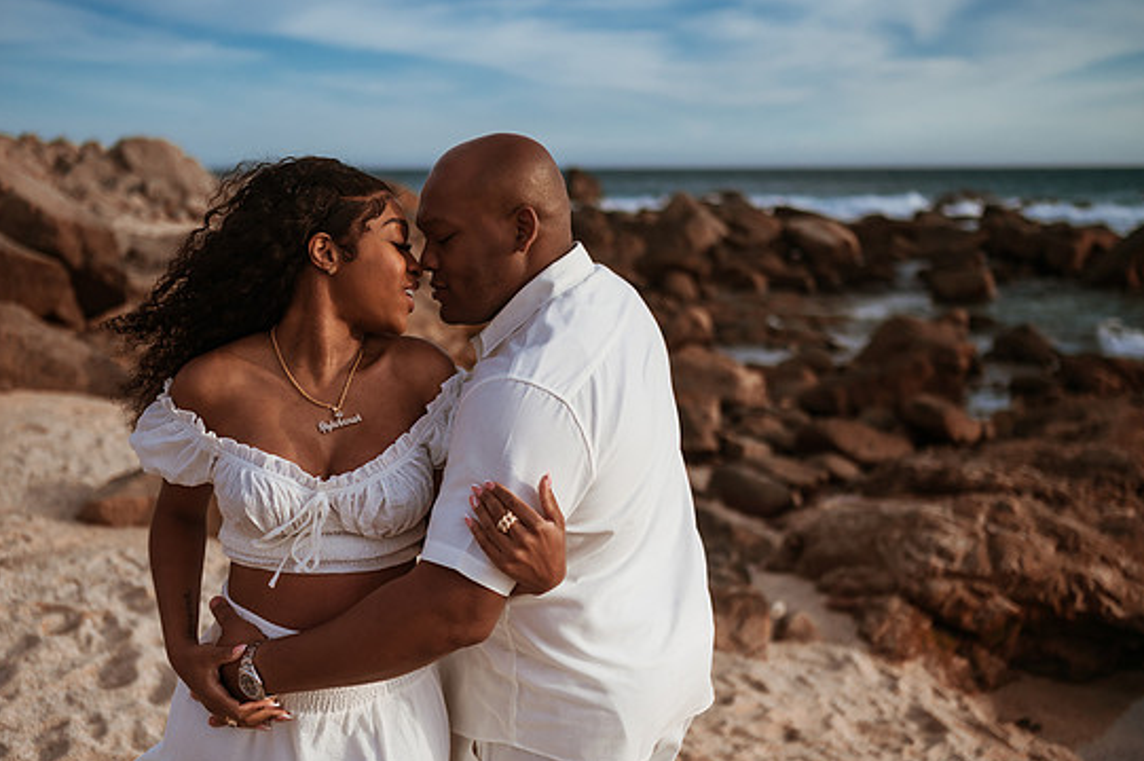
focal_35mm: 38
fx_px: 1207
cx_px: 533
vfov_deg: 35.0
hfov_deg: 50.7
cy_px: 385
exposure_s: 1/6400
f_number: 1.8
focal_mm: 35
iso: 64
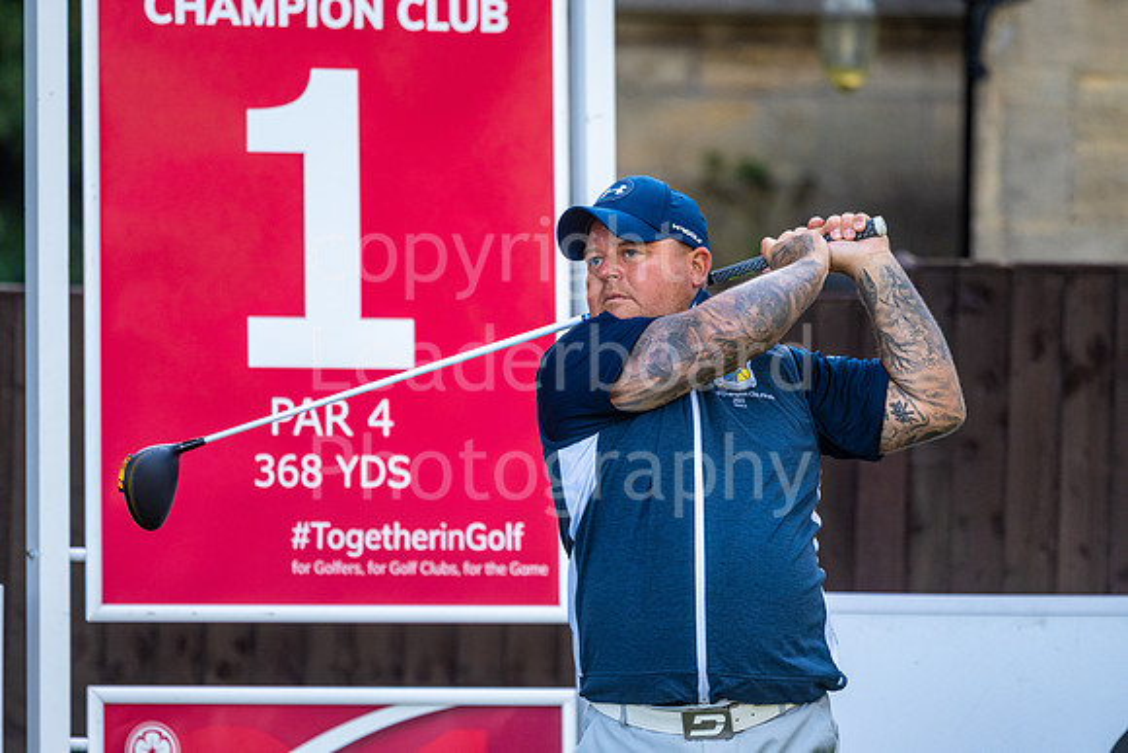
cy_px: 376
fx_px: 14103
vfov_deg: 3.1
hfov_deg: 4.6
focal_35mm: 450
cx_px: 564
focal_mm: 300
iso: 640
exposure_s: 1/320
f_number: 4
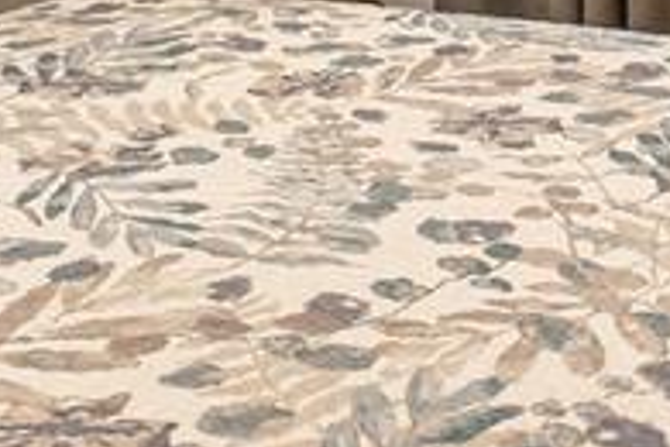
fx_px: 1861
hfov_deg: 20.2
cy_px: -440
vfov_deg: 12.2
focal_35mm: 100
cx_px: 522
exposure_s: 1/5
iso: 800
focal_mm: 19
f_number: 8
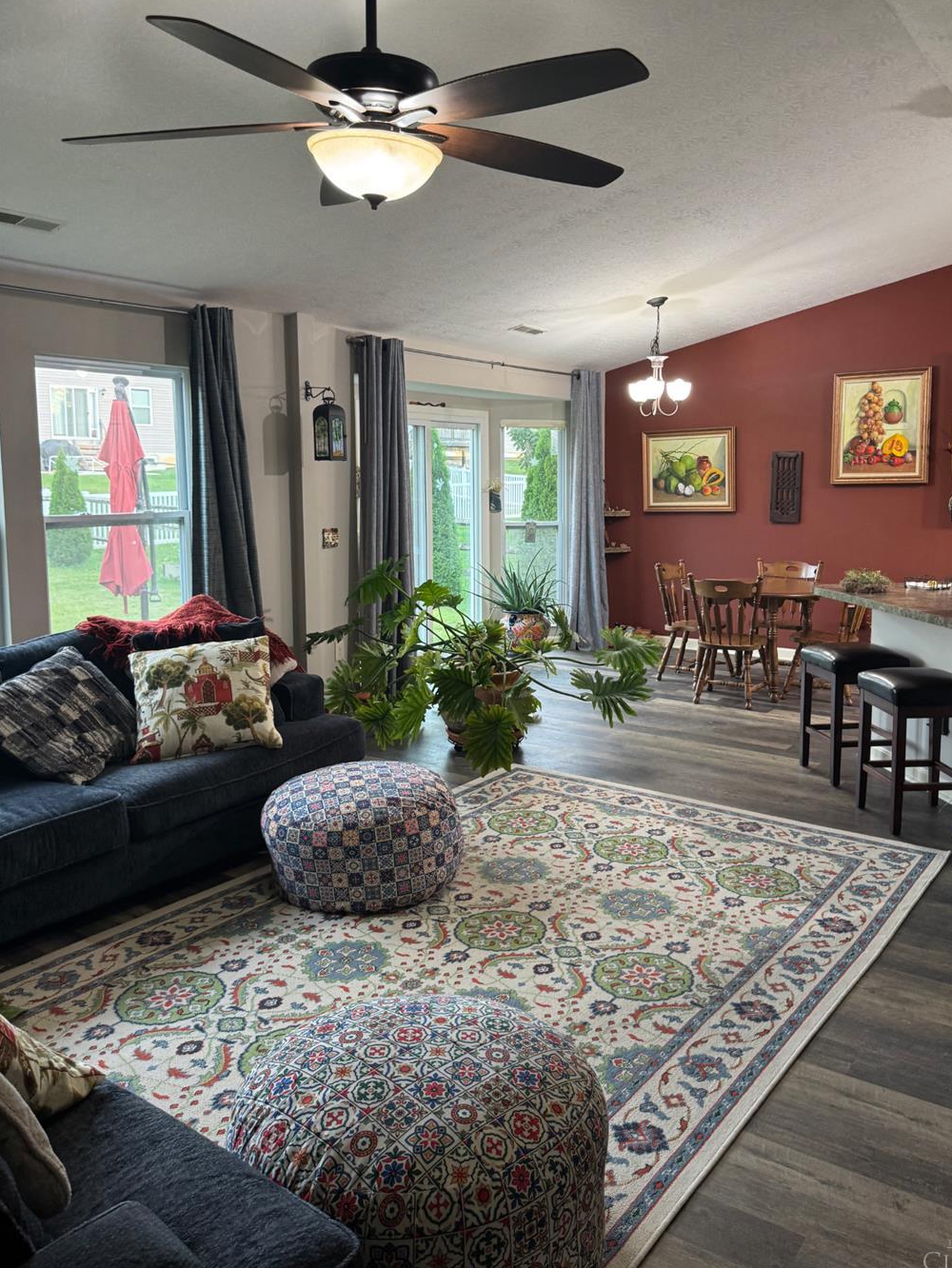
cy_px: 581
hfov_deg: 51.3
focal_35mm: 27
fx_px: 989
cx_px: 534
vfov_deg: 65.2
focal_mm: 6.76
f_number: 1.78
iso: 200
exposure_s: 1/60
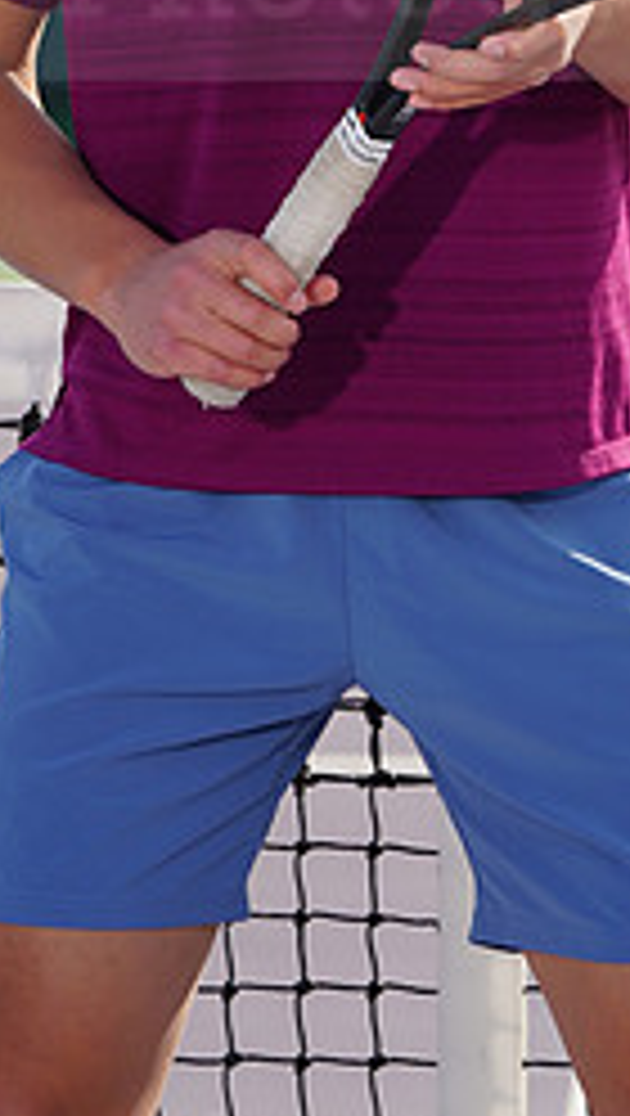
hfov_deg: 2.2
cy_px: -63
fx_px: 16615
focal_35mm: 561
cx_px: 385
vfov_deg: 3.8
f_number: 9
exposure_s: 1/200
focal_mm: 229
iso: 100
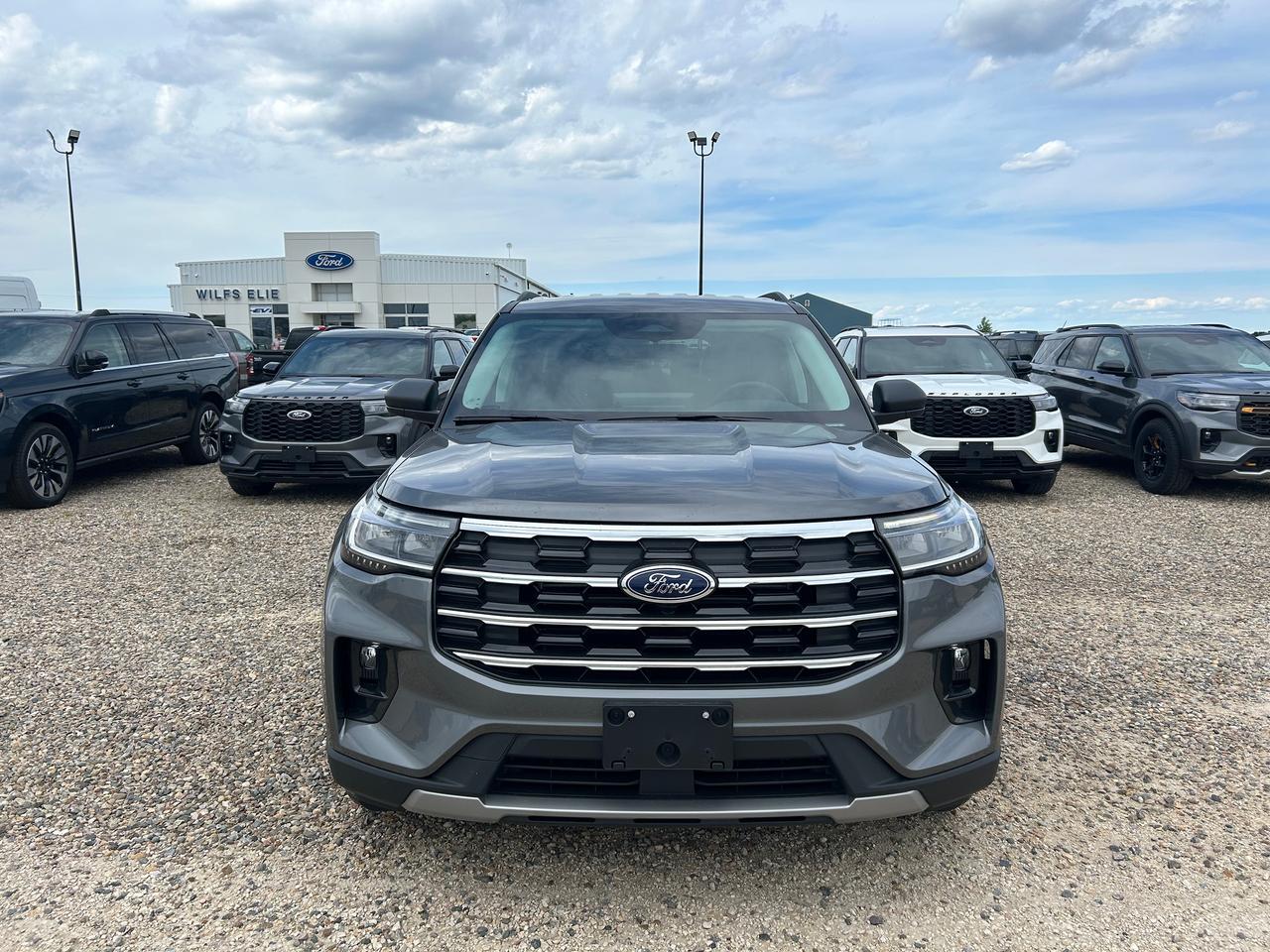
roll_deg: -0.2
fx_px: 954
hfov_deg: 67.3
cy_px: 476
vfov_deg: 53.1
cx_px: 635
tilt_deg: -7.6
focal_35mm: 26
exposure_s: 1/3831
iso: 50
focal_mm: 5.7
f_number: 1.5
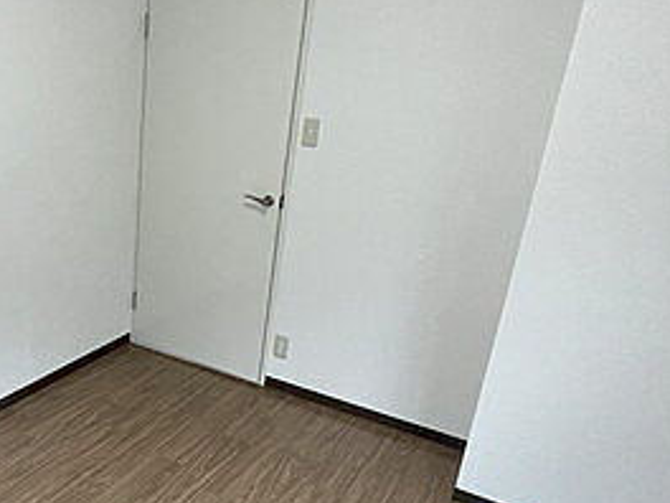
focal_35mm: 34
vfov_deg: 41.5
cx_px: 135
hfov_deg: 50.7
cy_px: 312
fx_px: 658
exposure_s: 1/120
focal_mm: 1.55
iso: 250
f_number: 2.4
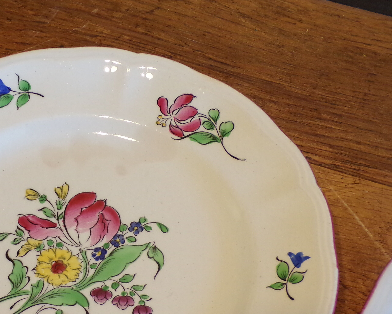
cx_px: 93
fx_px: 847
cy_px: 252
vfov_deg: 20.7
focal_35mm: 73
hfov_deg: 25.7
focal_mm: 7.6
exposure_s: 1/34
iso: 200
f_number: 3.4
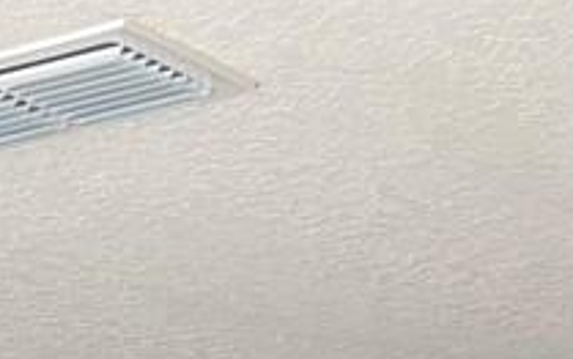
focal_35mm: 211
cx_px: -315
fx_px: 3298
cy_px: 1532
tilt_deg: -5.9
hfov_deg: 9.6
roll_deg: -1.3
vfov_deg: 5.3
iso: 100
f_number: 1.6
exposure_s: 1/120
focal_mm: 5.96
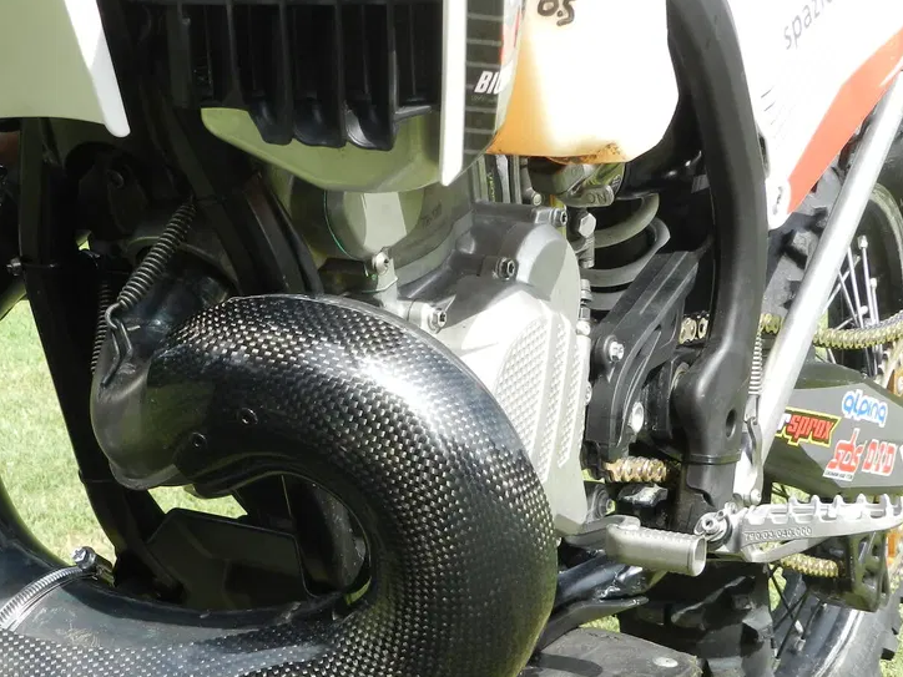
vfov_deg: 23.0
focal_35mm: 63
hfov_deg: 30.6
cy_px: 526
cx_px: 347
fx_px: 1643
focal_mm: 6.7
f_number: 4
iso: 160
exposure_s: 1/400
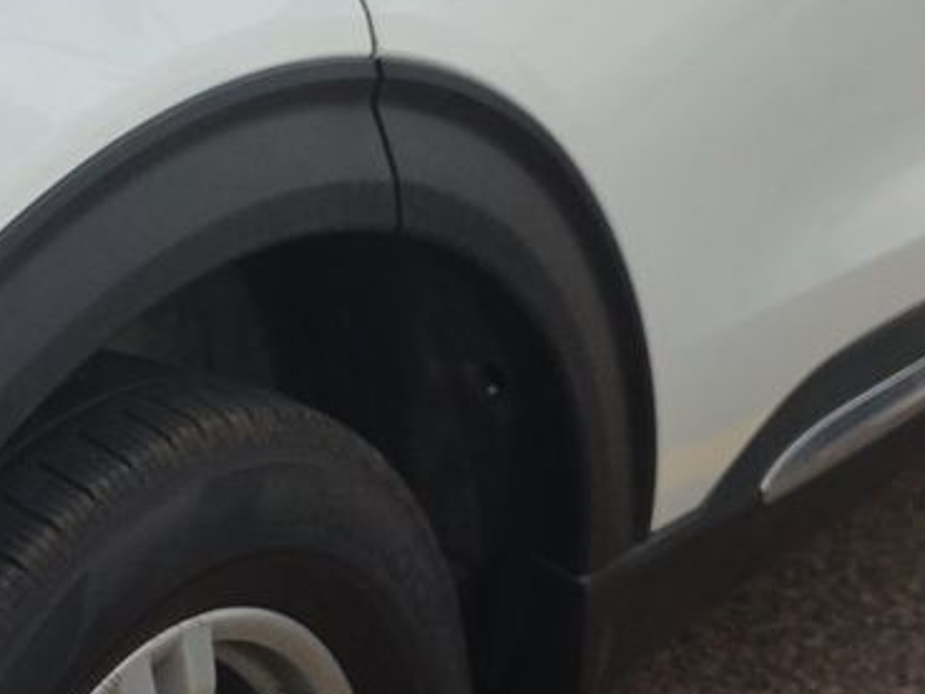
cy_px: 267
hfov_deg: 18.1
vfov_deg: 14.8
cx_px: -334
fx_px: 2672
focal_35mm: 100
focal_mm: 6.5
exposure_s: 1/3299
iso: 63
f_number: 1.4
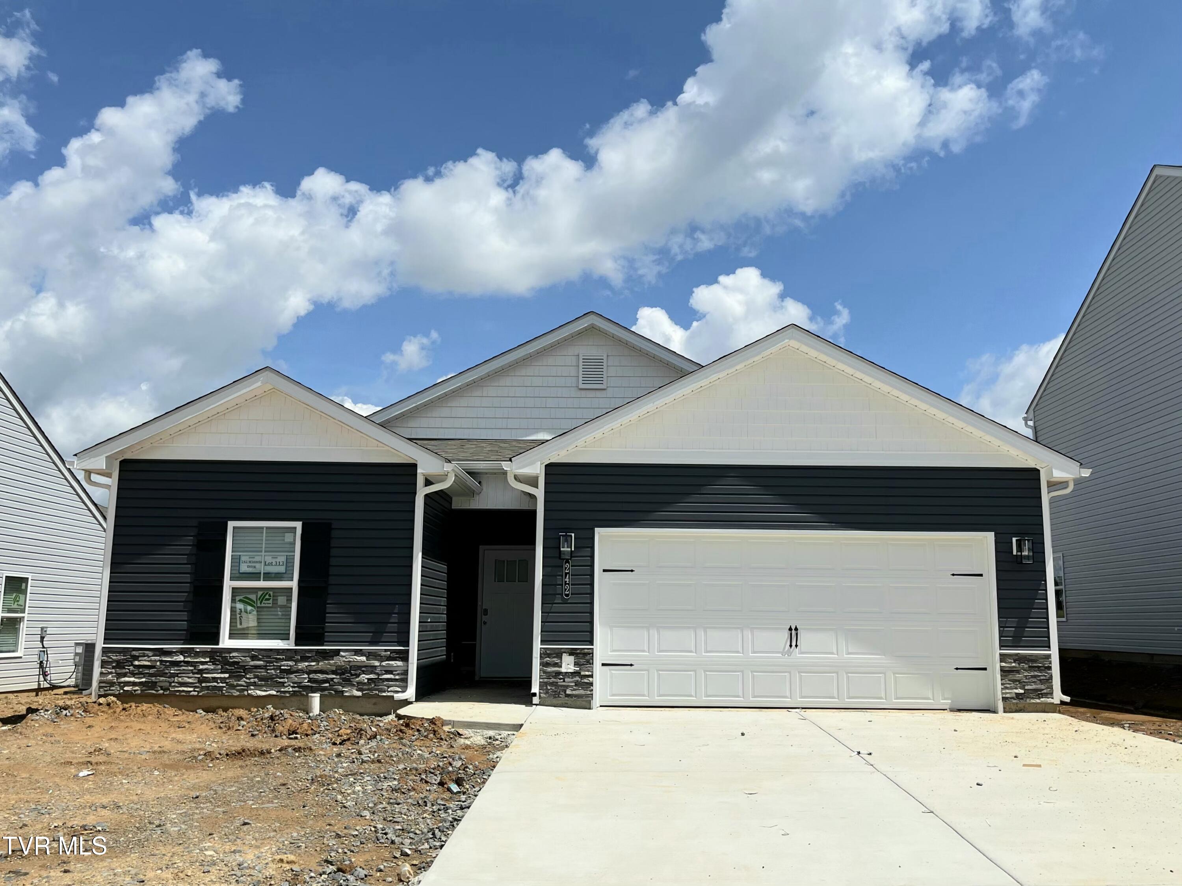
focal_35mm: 26
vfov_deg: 53.1
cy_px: 443
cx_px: 591
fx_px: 888
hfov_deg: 67.3
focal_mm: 5.1
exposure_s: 1/10000
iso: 50
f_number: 1.6
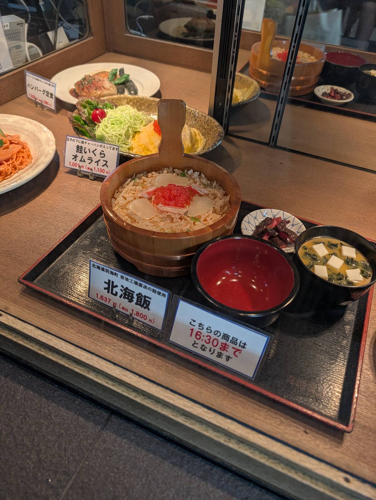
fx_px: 347
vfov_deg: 71.5
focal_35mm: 24
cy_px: 250
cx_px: 188
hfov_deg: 56.9
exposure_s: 1/100
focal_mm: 6.9
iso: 139
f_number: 1.68
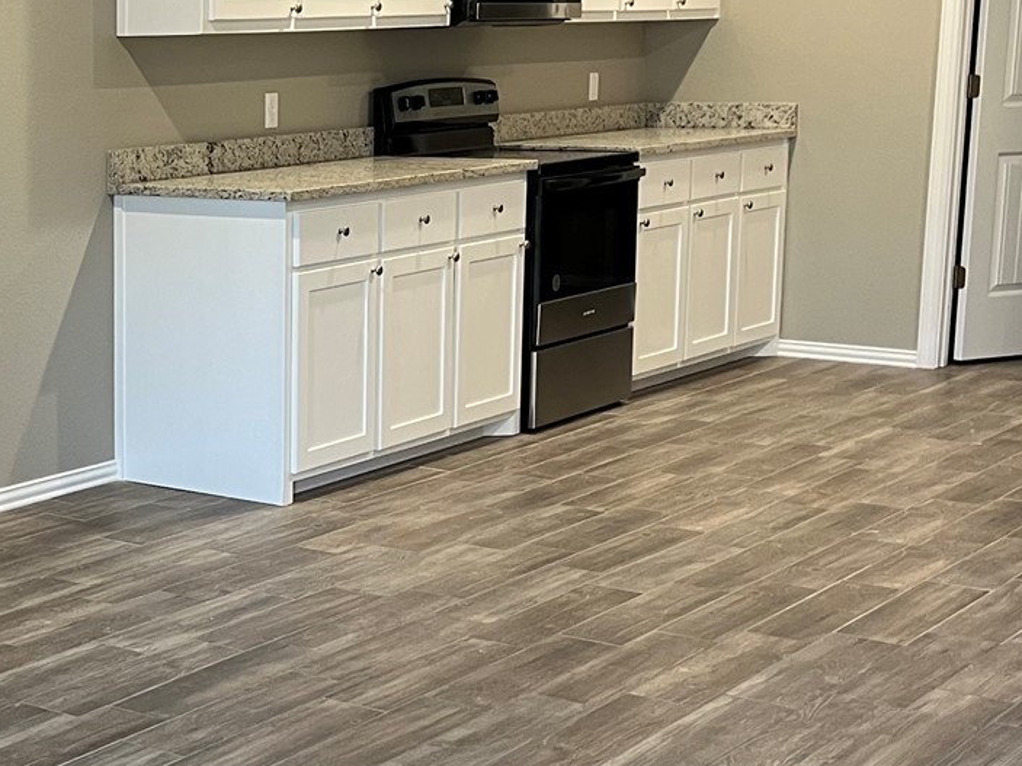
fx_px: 2096
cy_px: 381
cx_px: -106
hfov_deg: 25.4
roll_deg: +1.8
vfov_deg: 20.7
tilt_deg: -9.2
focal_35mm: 71
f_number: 1.6
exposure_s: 1/60
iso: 80
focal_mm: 5.1
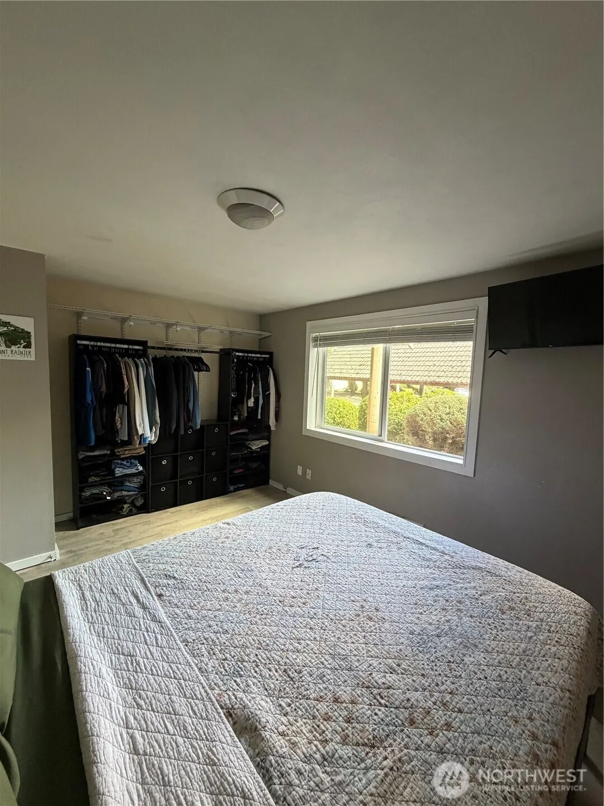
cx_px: 302
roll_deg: -2.5
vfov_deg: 102.1
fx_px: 326
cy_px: 403
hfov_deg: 85.7
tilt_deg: -5.9
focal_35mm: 14
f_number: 2.2
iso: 320
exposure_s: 1/60
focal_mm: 2.22
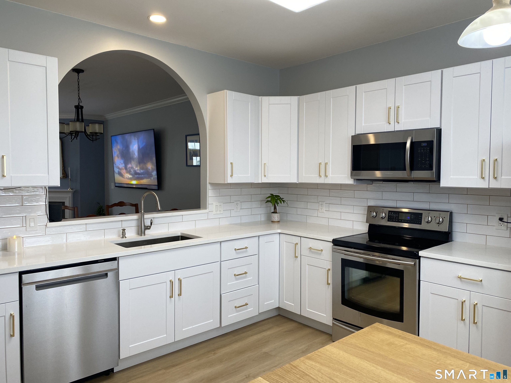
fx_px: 384
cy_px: 192
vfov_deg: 53.1
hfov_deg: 67.3
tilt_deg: -2.2
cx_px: 256
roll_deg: +0.0
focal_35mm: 26
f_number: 1.8
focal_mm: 4.25
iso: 100
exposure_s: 1/120
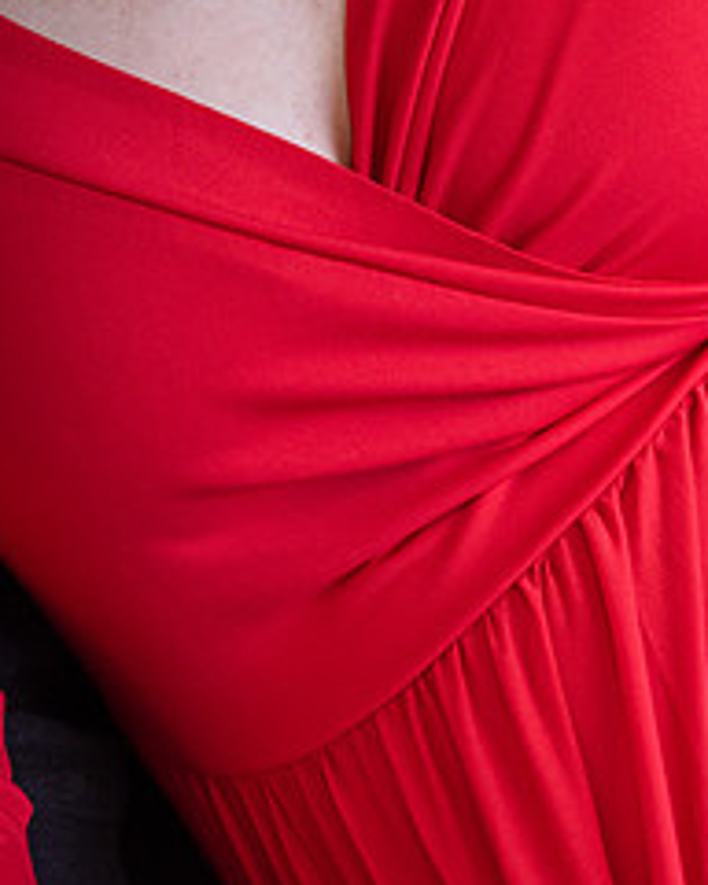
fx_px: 4165
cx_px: 1062
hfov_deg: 9.4
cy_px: 662
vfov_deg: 12.1
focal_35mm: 159
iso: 1000
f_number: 2.8
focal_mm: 70
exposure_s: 1/400
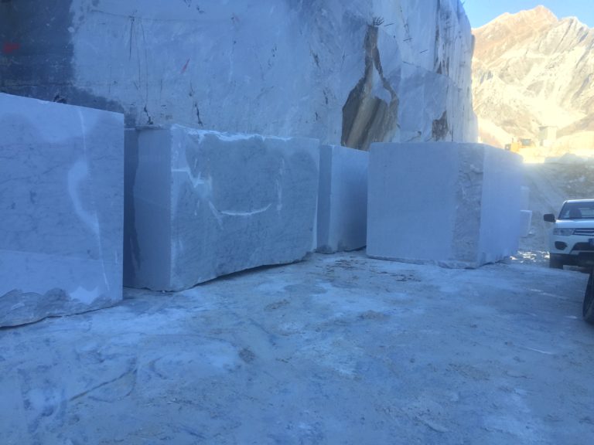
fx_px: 498
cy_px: 222
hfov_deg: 61.7
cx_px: 297
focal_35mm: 29
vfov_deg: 48.2
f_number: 2.2
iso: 32
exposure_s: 1/380
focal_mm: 4.15
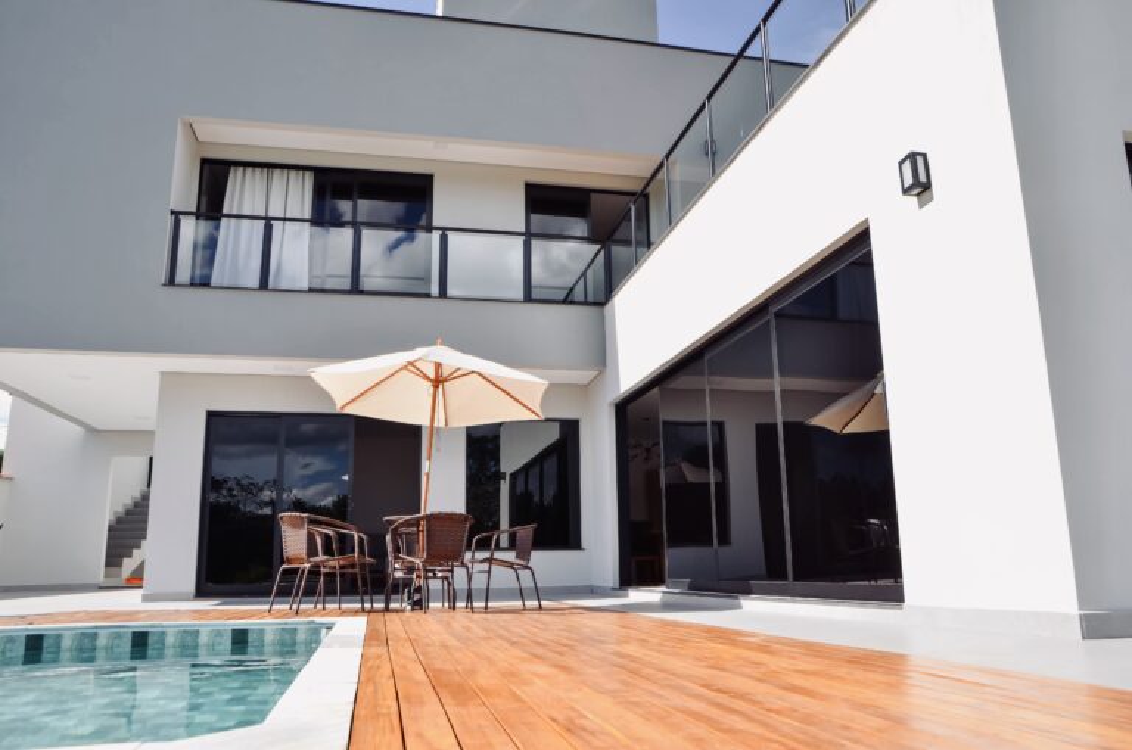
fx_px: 800
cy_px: 375
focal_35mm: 26
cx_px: 566
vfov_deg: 50.2
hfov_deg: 70.5
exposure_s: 1/200
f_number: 6.3
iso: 100
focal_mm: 17
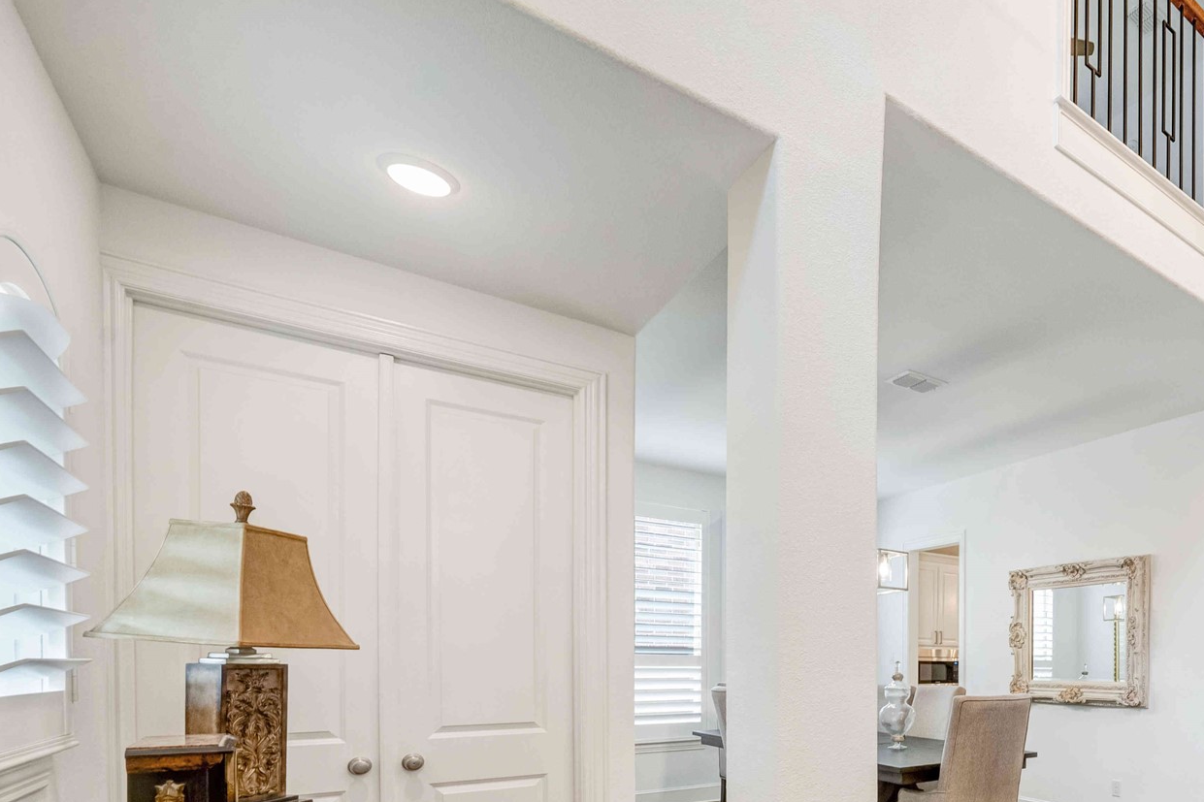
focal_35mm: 21
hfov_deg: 69.4
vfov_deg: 53.8
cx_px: 1035
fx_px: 702
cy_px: 685
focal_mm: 12
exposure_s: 1/25
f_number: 9
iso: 800
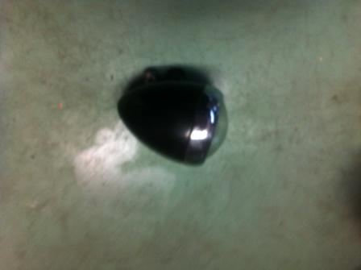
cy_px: 135
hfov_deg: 52.7
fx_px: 365
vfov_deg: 40.6
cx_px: 180
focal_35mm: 35
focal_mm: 3.85
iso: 200
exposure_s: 1/15
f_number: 2.8
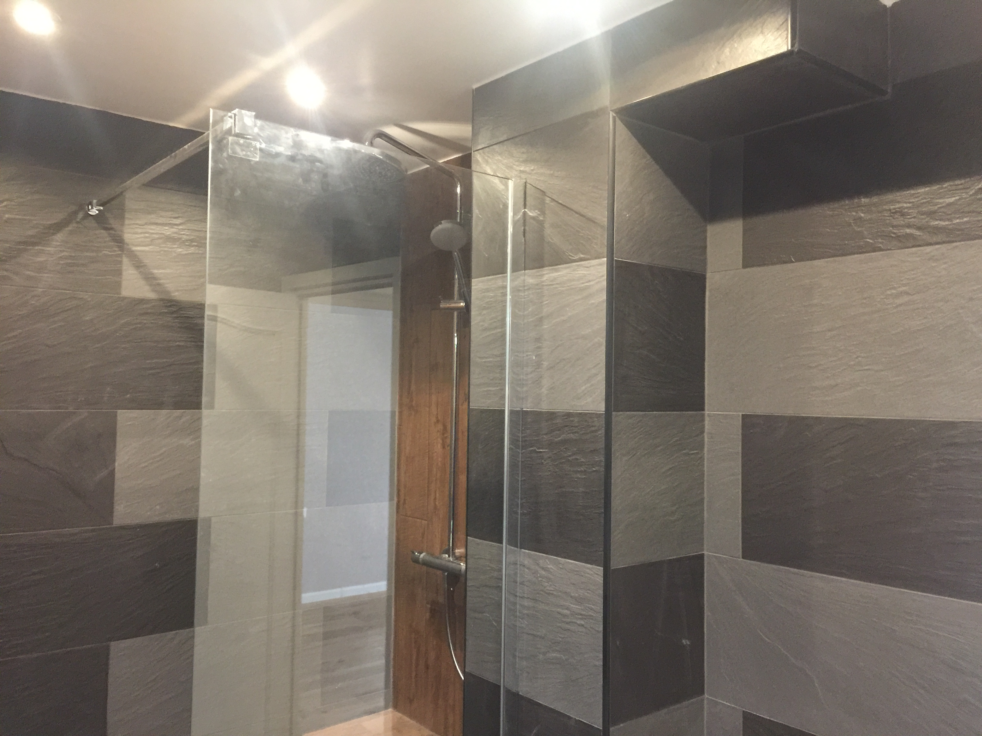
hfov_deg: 61.7
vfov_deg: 48.2
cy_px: 368
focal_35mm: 29
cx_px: 491
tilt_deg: +2.3
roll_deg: -2.0
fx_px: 823
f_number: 2.2
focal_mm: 4.15
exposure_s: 1/8
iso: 160
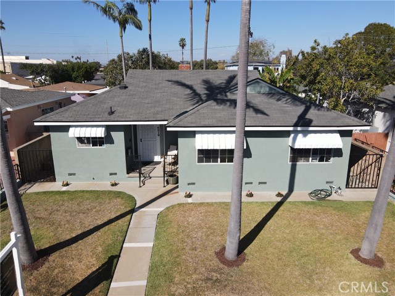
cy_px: 148
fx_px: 274
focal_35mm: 24
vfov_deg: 56.8
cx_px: 198
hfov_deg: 71.6
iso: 100
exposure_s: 1/60
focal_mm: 4.5
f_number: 2.8
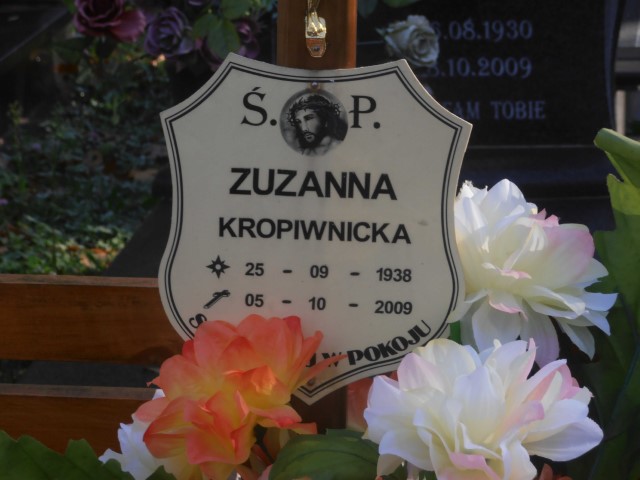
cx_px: 320
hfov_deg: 11.9
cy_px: 240
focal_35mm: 166
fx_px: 3069
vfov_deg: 8.9
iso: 80
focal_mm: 29.44
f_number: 5.9
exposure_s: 1/100
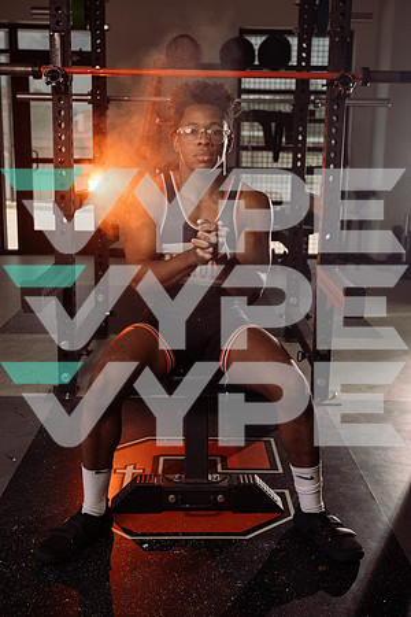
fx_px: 753
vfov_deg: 44.5
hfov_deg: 30.5
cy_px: 308
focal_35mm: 44
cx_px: 206
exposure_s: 1/320
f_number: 5
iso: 160
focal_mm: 44
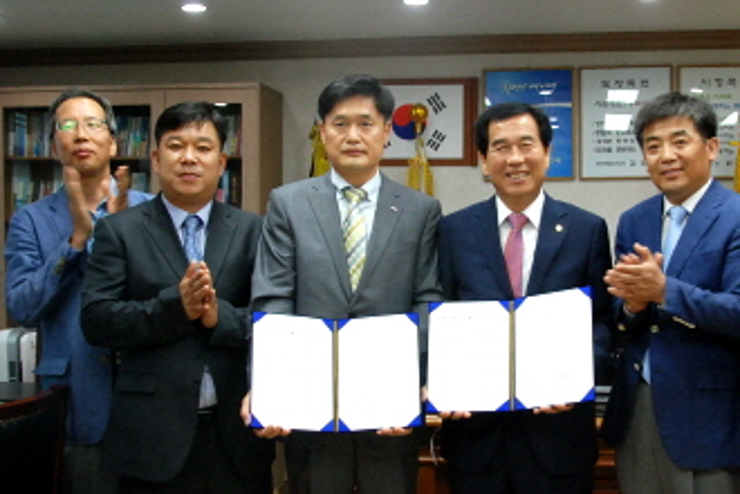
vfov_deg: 27.0
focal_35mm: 50
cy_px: 281
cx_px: 469
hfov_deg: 39.3
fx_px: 1028
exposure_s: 1/100
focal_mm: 22
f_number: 5
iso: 1000
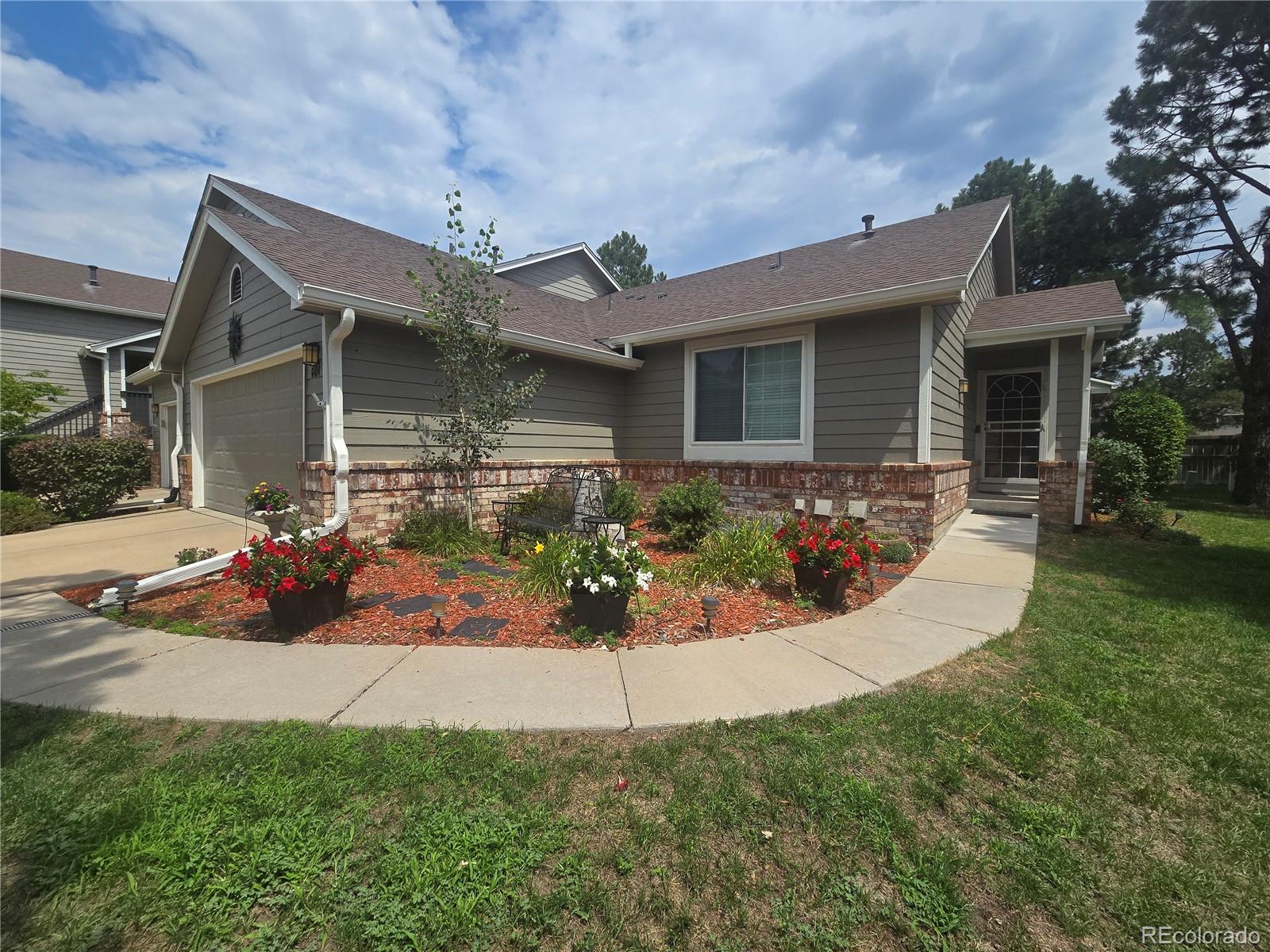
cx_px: 635
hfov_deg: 106.2
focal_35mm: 13
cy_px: 476
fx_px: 477
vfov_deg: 89.9
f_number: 2.2
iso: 50
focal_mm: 2.2
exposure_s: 1/3861
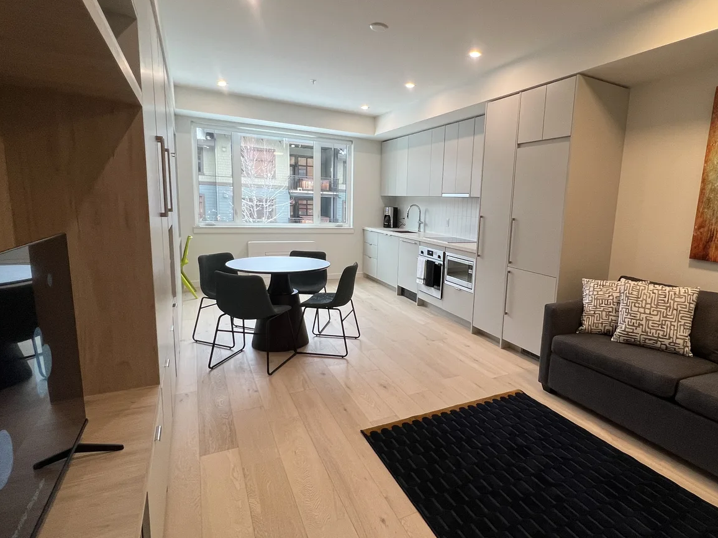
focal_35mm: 18
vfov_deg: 71.6
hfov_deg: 86.9
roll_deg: -3.2
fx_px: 373
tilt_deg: -9.4
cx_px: 423
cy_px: 266
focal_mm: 1.57
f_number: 1.8
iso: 125
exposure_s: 1/120
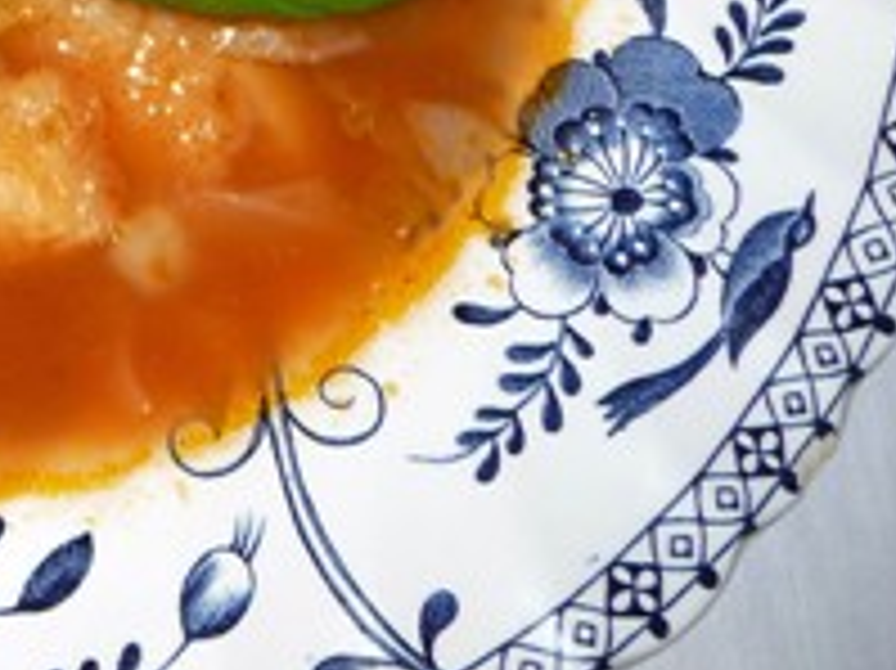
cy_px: -148
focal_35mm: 90
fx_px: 2328
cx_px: -302
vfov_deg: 15.7
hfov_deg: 19.8
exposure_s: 1/30
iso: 100
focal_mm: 4.7
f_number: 3.3
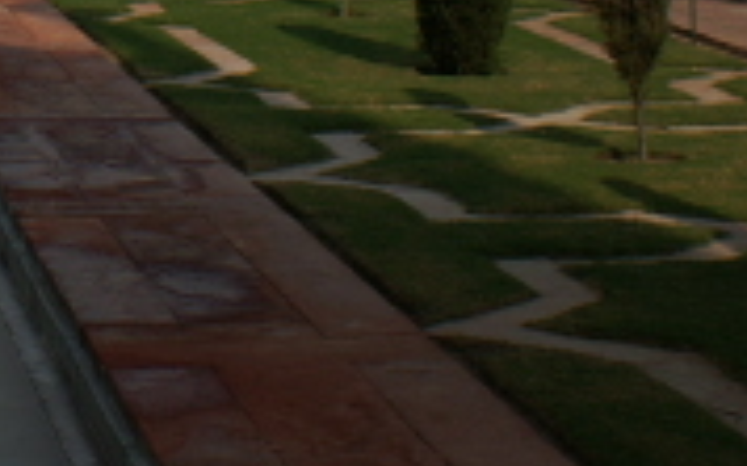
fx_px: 2686
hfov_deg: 15.0
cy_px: -382
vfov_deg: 9.4
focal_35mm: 132
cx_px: -285
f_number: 9
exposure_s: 1/500
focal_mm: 24
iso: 100
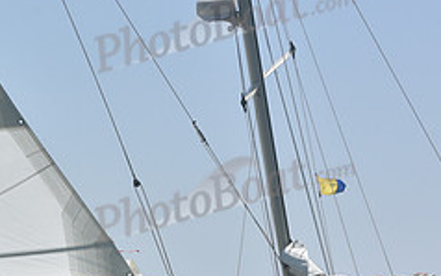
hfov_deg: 11.9
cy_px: 318
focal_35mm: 174
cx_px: 0
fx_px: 2092
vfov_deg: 7.5
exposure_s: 1/1000
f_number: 11
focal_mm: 70
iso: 320
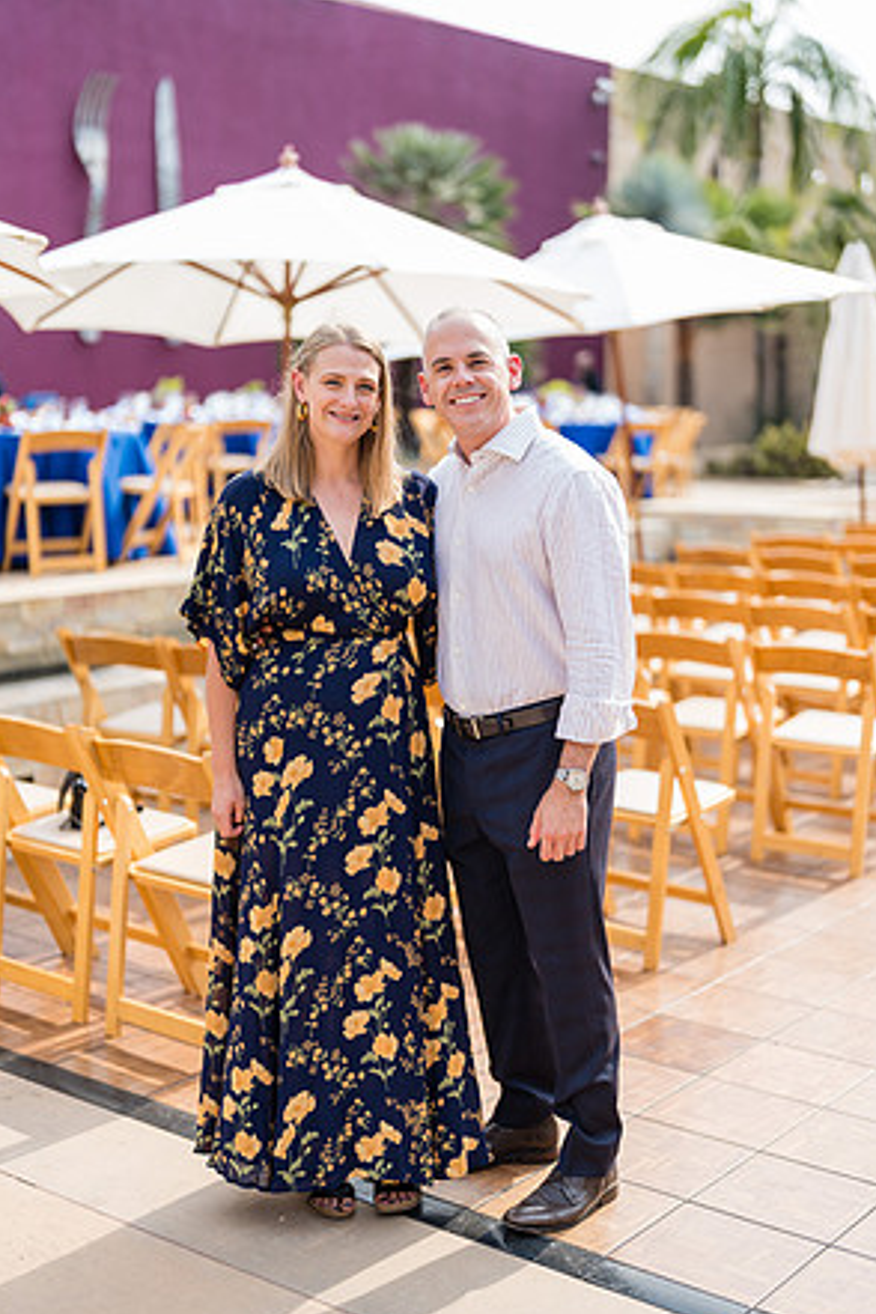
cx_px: 435
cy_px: 667
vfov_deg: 38.9
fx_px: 1861
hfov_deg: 26.5
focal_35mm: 51
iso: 50
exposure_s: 1/1600
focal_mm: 50
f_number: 1.2
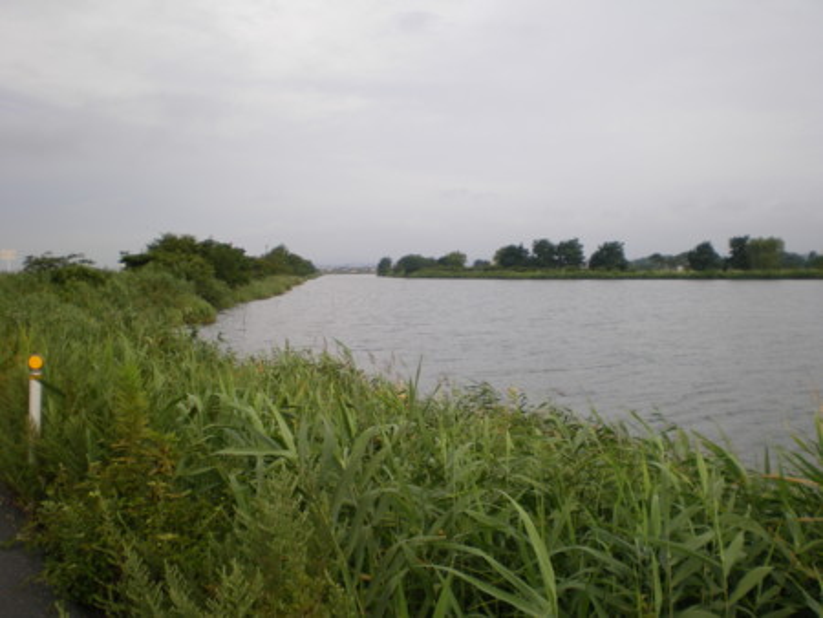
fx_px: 904
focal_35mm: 38
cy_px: 309
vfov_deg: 37.8
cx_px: 412
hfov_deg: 49.0
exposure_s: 1/125
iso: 64
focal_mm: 6.3
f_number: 3.1
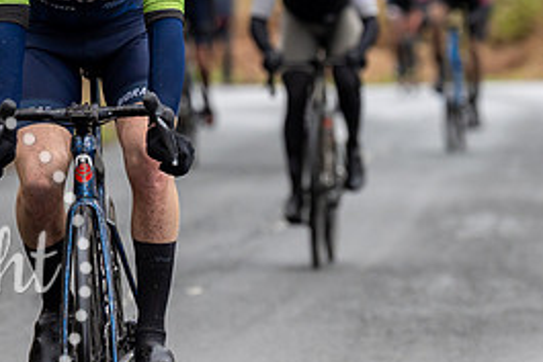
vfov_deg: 2.6
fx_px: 7877
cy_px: -72
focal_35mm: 522
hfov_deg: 3.9
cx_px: 55
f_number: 3.5
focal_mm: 148
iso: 500
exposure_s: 1/1000
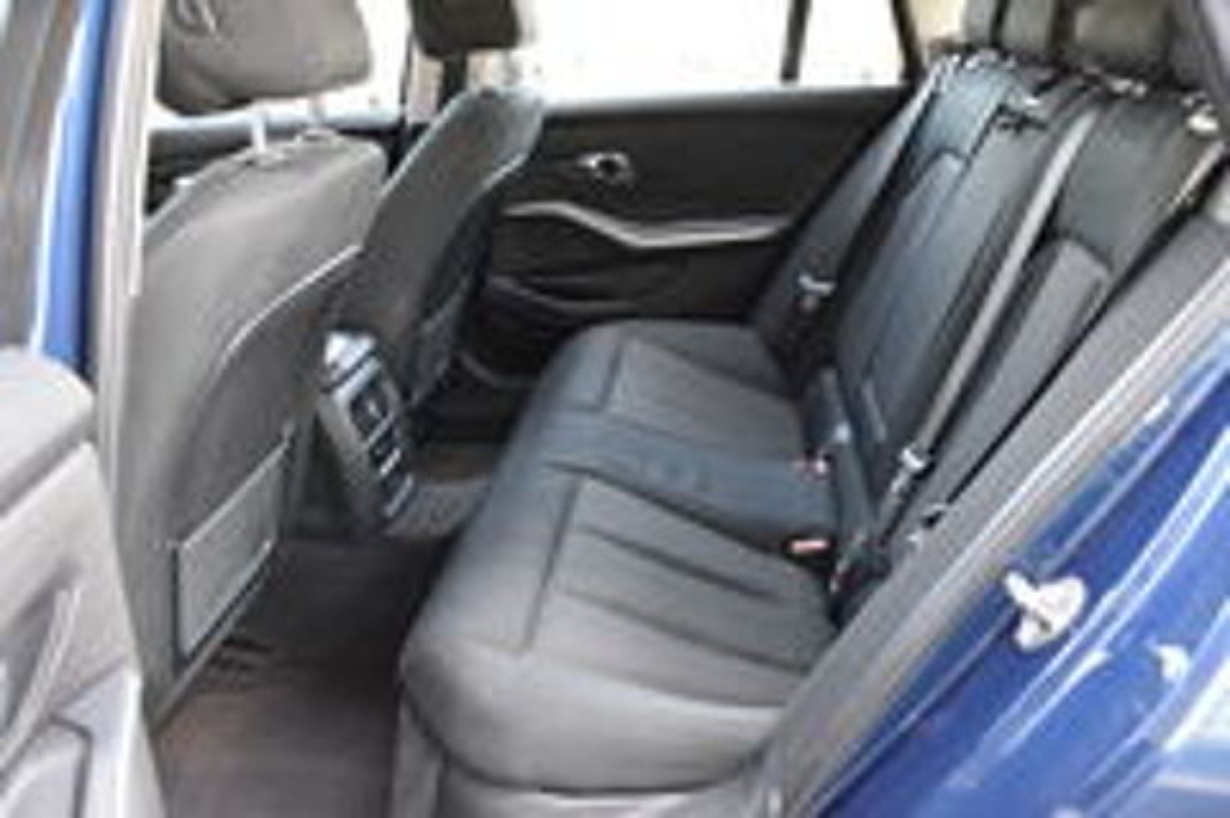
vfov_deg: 43.5
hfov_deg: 62.0
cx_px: 615
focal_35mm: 30
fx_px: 1024
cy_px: 409
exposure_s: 1/60
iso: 1100
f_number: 3.5
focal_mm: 20
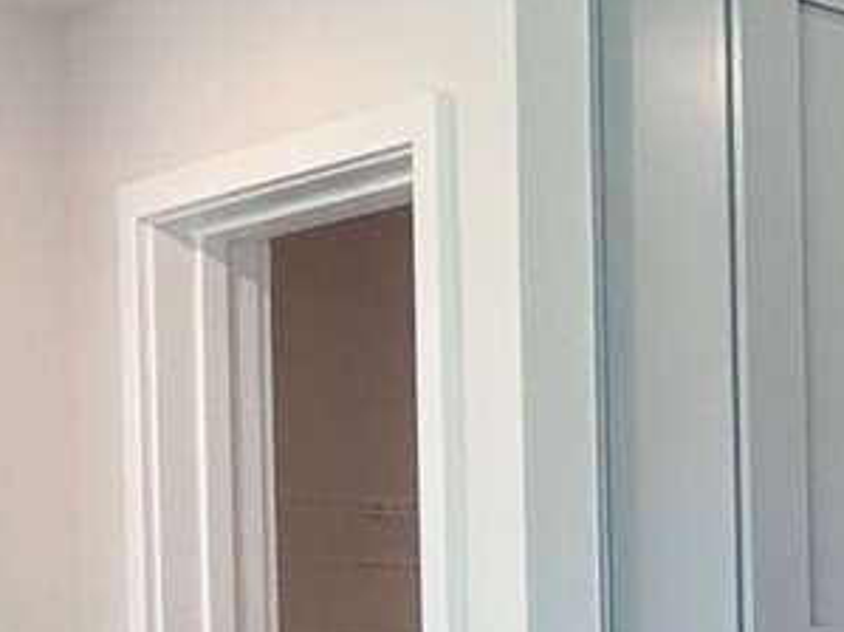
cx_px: 2052
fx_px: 1828
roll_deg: +0.8
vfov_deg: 19.0
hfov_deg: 14.8
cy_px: 669
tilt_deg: +0.1
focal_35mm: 75
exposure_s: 1/120
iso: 160
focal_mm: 2.22
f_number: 2.2
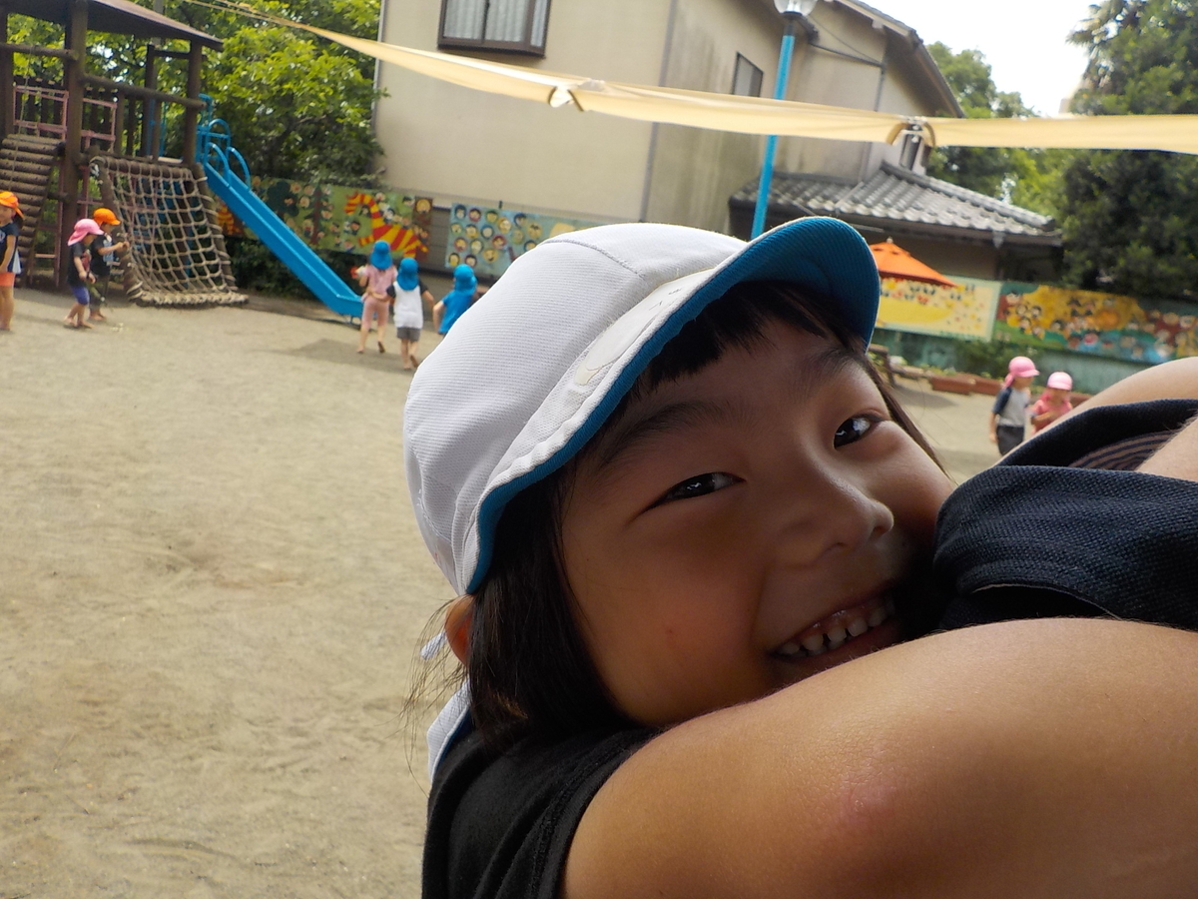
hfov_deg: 60.0
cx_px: 599
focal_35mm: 30
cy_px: 450
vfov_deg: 46.8
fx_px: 1038
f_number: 3.3
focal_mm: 4.1
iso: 125
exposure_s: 1/500
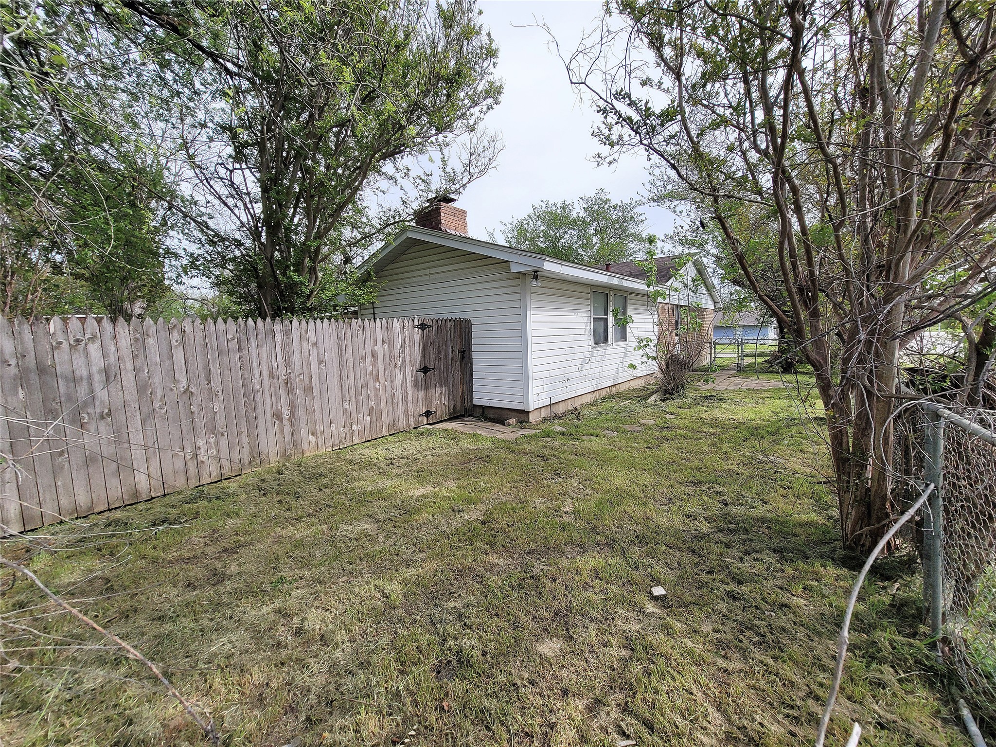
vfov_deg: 89.9
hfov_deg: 106.2
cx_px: 498
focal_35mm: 13
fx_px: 374
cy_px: 374
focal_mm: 2.2
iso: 64
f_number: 2.2
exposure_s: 1/1429
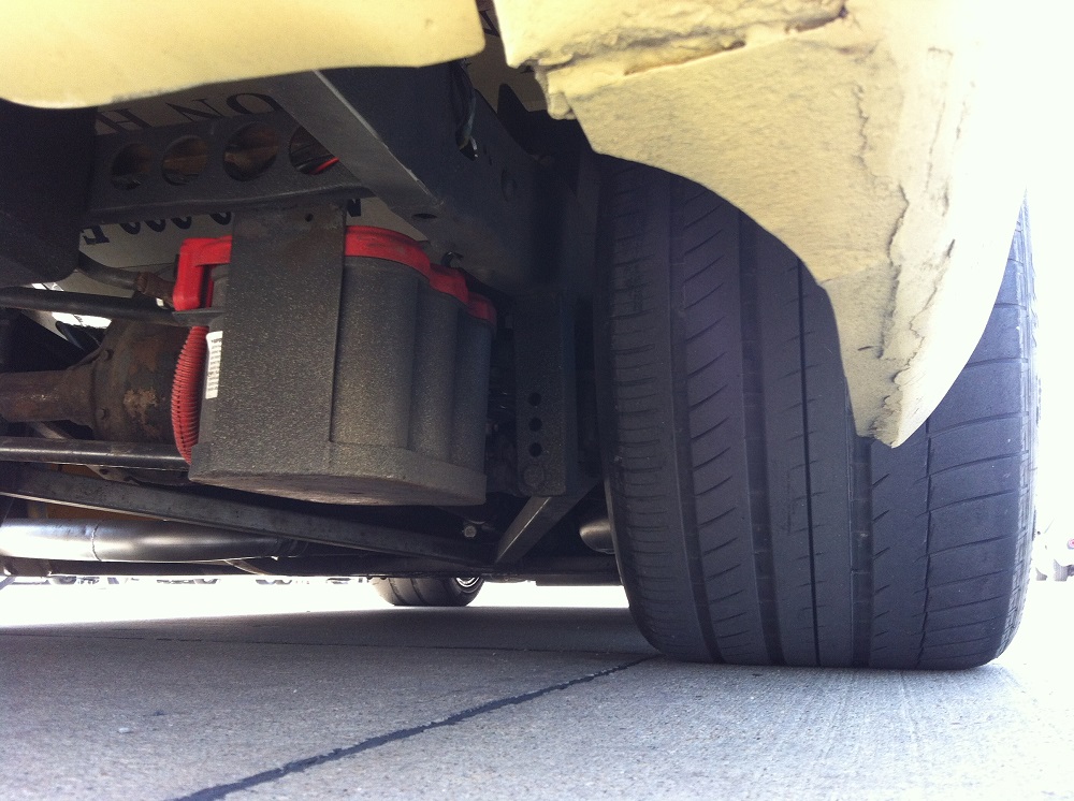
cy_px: 400
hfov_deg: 52.7
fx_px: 1084
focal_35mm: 35
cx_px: 537
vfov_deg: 40.6
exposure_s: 1/120
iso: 100
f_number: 2.8
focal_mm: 3.85
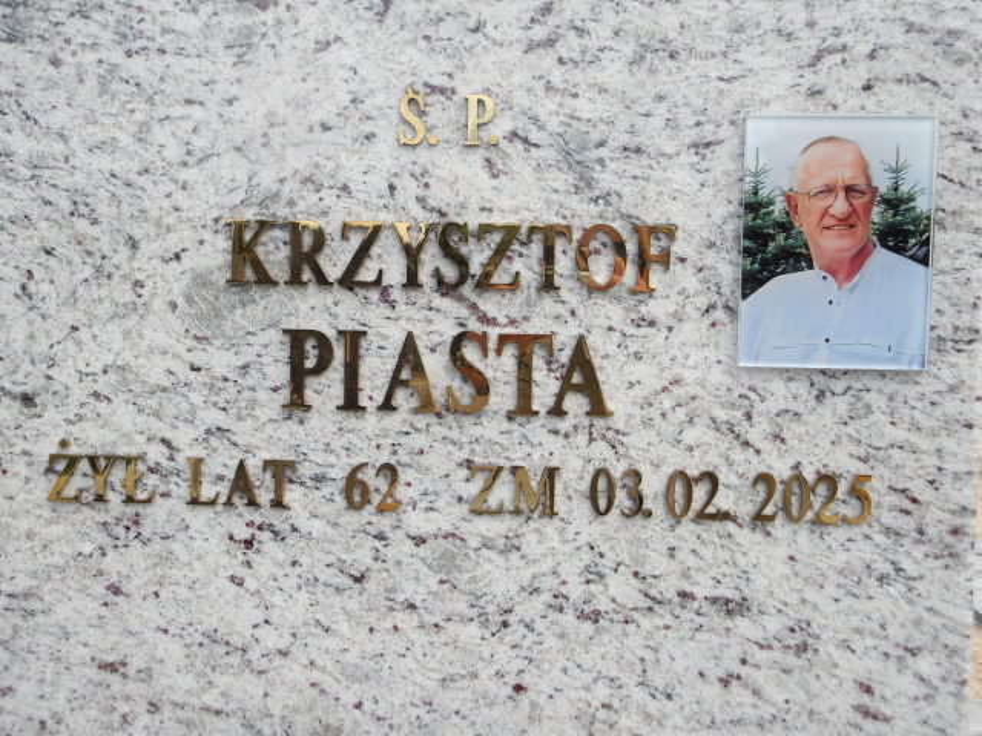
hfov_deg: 54.0
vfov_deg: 41.8
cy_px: 368
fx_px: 965
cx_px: 491
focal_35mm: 34
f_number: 3.3
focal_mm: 6.1
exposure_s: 1/637
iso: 100
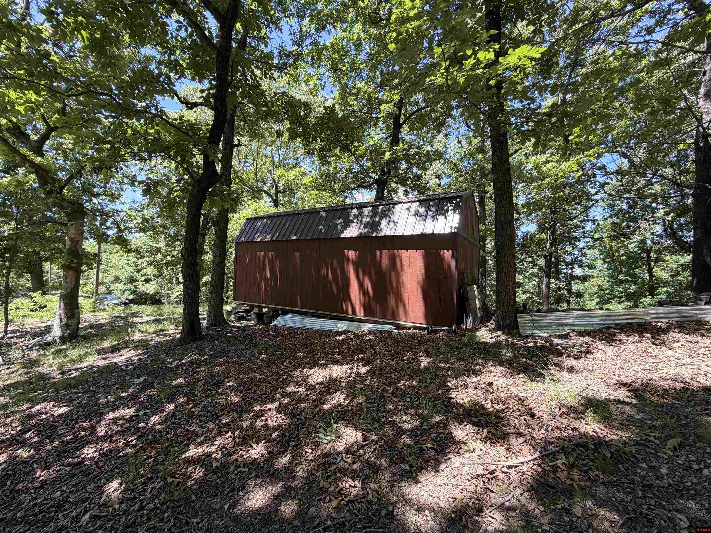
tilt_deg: +2.0
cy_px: 266
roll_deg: -1.6
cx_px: 356
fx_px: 288
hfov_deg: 102.1
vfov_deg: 85.7
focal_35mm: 14
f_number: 2.2
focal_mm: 2.22
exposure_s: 1/174
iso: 50
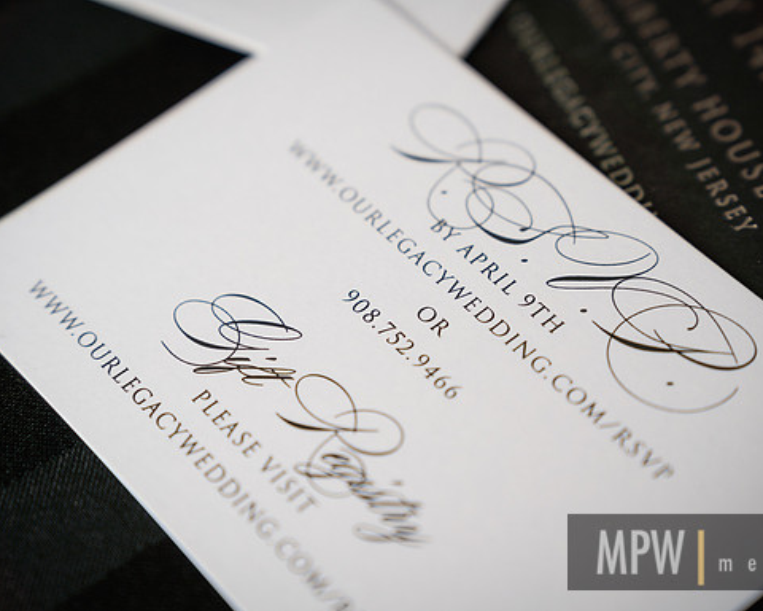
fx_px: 1919
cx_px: 391
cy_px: 306
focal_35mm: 85
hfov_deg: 22.5
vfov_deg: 18.1
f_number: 4
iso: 125
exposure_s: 1/125
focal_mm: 75
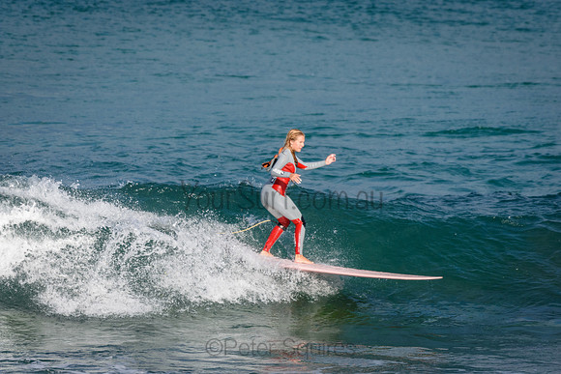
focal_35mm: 570
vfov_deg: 2.4
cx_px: 280
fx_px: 8884
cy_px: 187
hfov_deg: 3.6
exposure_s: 1/2000
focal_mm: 380
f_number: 5.6
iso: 400
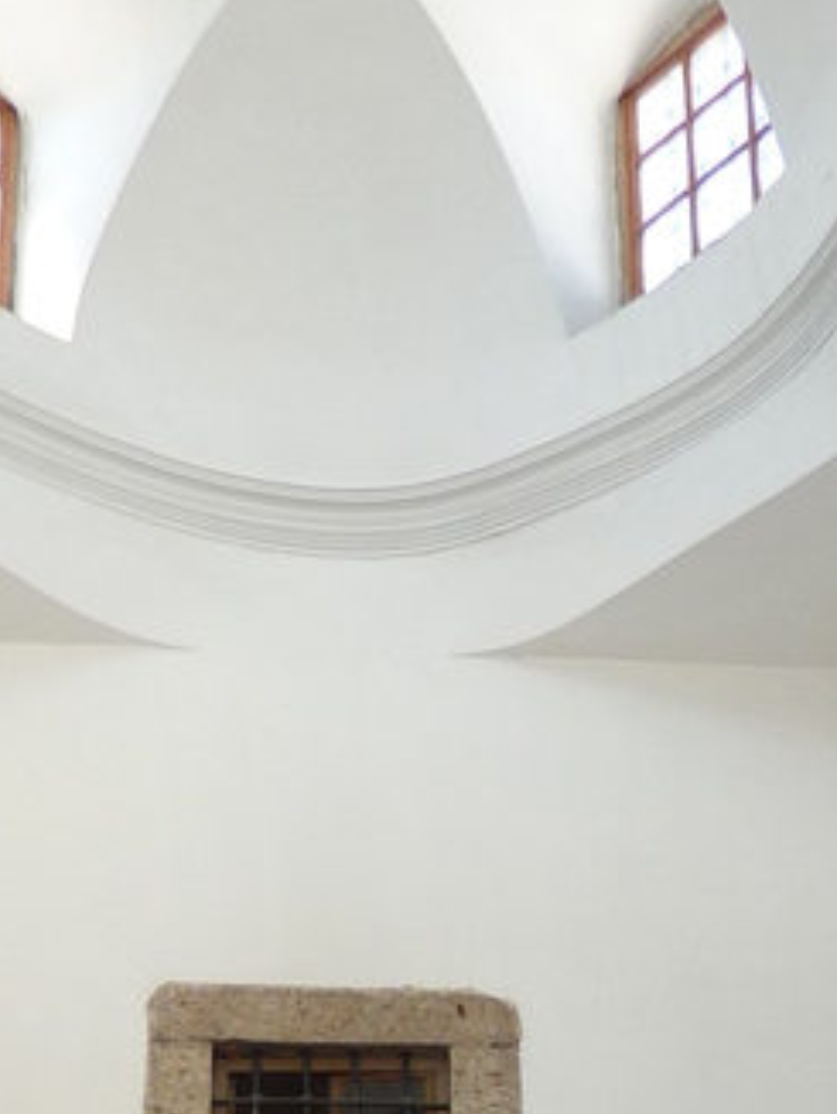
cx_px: 516
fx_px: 2962
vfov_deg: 17.8
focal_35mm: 92
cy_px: 1907
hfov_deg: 16.1
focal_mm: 4.1
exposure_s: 1/30
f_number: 3.3
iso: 80
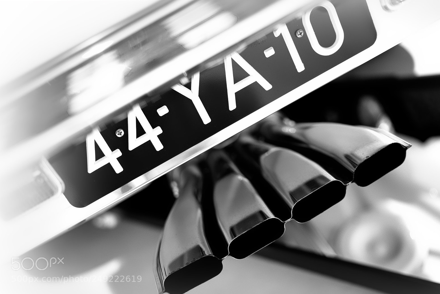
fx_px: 440
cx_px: 220
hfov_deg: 53.1
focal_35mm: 36
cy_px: 150
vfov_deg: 36.9
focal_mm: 35
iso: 640
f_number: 1.4
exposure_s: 1/40
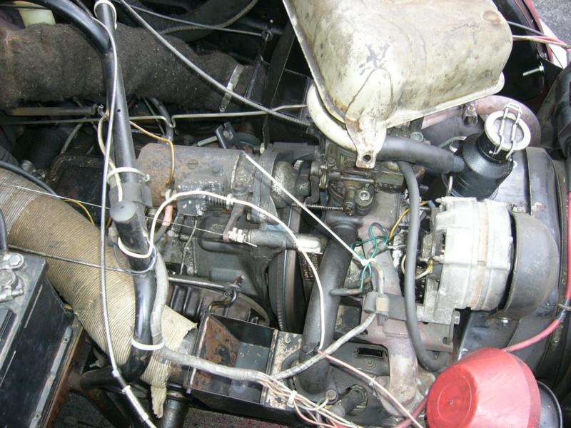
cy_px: 214
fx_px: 577
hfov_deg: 52.6
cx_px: 286
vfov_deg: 40.7
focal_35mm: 35
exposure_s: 1/60
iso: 100
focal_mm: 5.8
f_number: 2.8
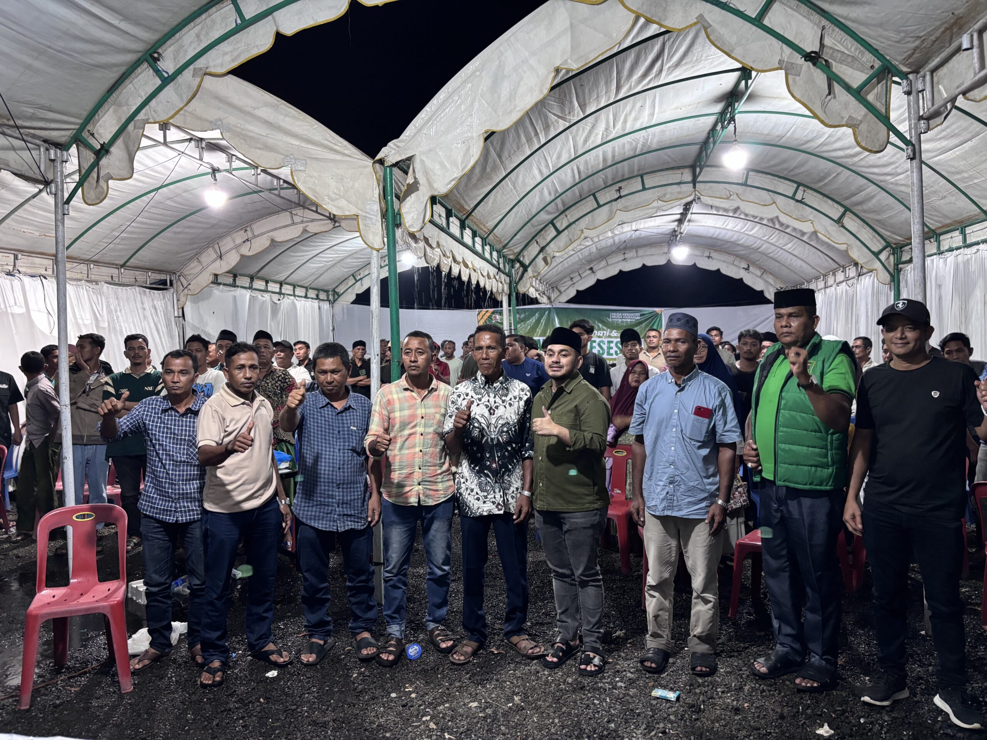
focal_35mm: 26
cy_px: 370
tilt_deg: -0.6
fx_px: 741
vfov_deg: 53.1
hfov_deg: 67.3
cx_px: 494
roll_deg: +0.1
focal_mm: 5.96
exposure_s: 1/33
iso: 400
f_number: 1.6
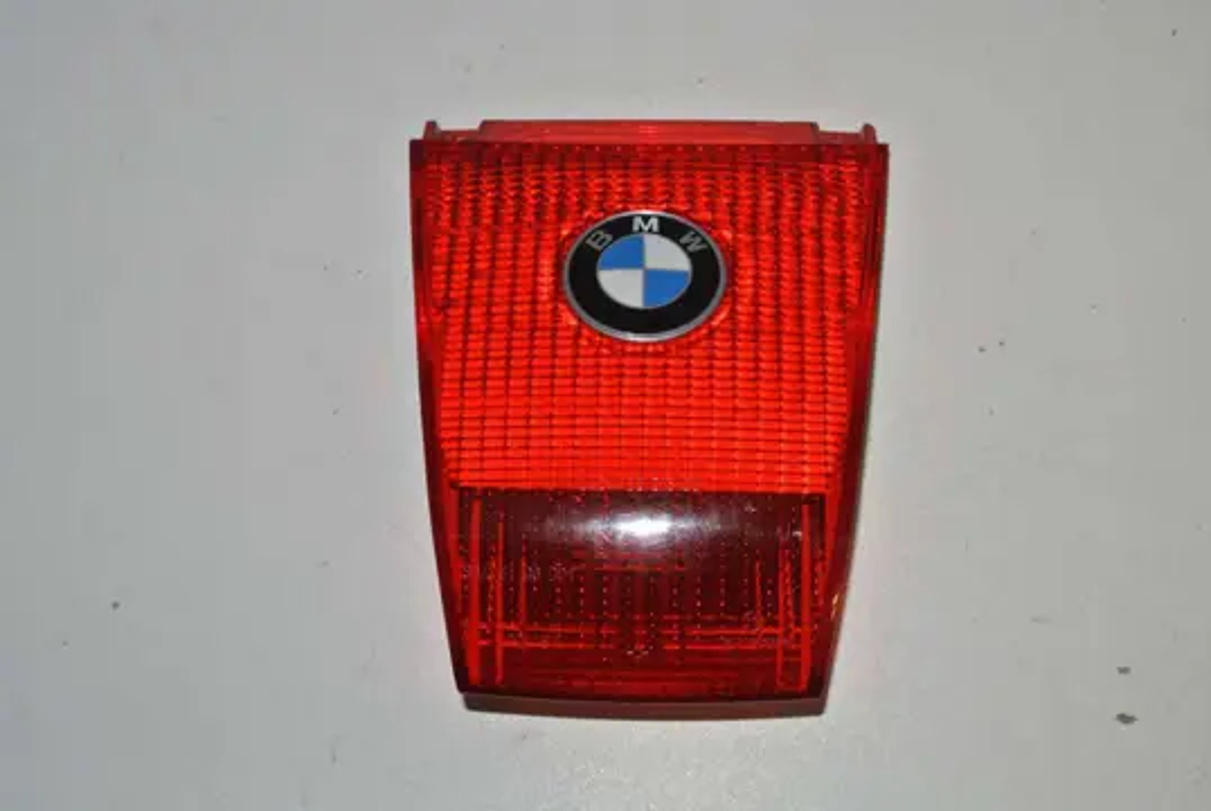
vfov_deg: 21.6
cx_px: 606
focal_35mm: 63
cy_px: 406
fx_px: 2122
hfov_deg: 31.9
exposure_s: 1/60
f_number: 5
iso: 200
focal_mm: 23.6
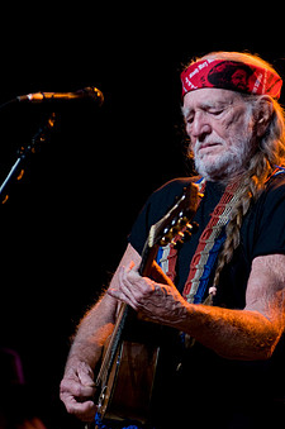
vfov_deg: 5.2
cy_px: 205
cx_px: 149
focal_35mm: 398
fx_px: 4740
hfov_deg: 3.4
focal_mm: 200
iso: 800
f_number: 3.2
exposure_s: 1/320
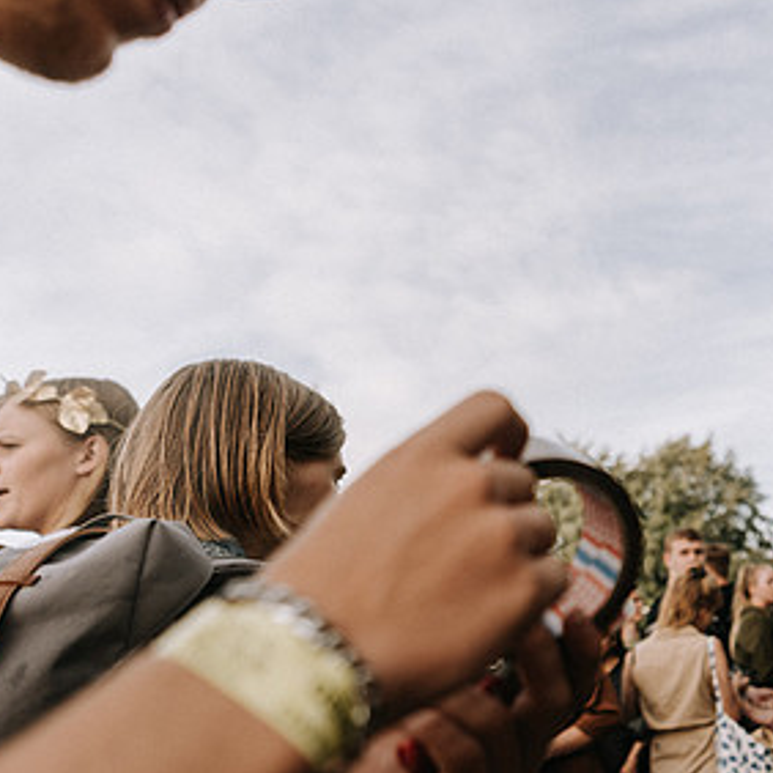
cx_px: 732
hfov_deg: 36.8
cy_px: 410
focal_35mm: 42
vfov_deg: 40.0
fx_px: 1061
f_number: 2.8
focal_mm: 24
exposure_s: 1/800
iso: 100
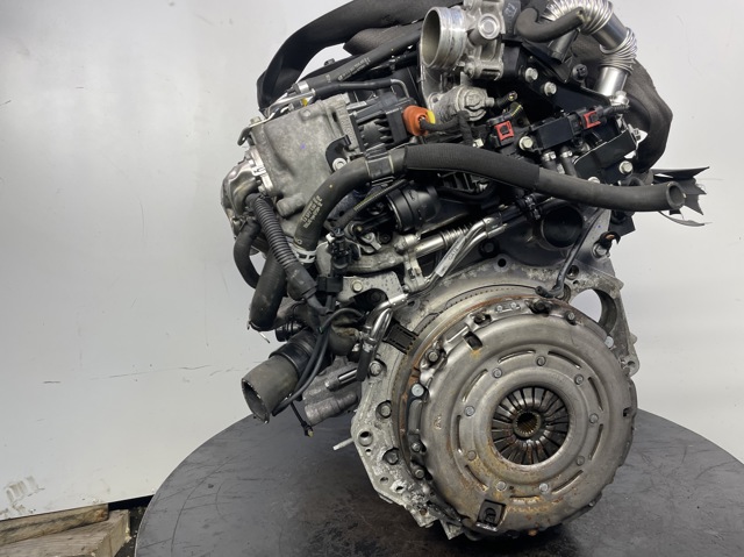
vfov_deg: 53.0
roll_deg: +3.5
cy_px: 278
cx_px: 372
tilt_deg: -8.3
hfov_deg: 67.3
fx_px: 558
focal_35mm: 26
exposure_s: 1/100
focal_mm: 4.2
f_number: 1.6
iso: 100
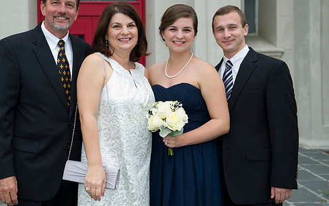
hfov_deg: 35.0
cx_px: 137
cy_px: 77
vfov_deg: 22.3
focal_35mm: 58
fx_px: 520
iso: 400
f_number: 4
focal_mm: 48
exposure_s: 1/160
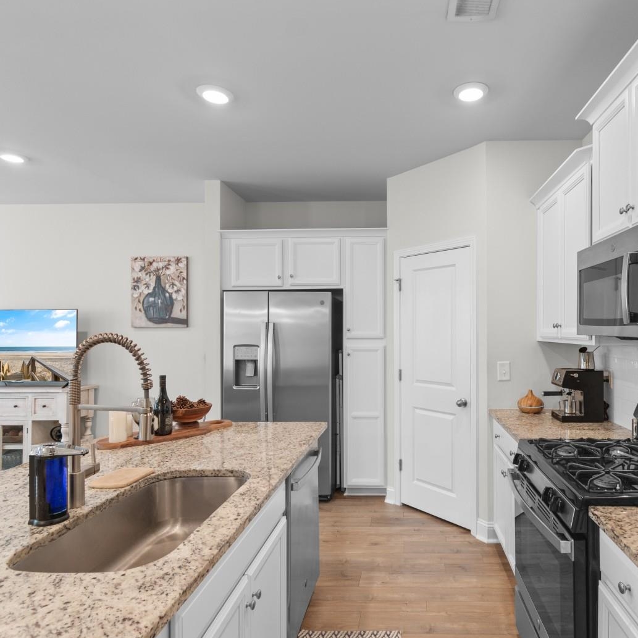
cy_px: 327
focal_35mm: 20
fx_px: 417
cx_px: 397
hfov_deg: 73.6
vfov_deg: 74.8
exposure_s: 1/4
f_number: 4.5
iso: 100
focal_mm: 10
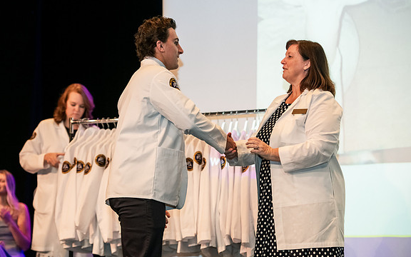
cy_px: 125
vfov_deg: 11.4
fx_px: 1288
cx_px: 206
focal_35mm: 115
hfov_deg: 18.1
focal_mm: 112
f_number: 3.5
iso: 2500
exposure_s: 1/200
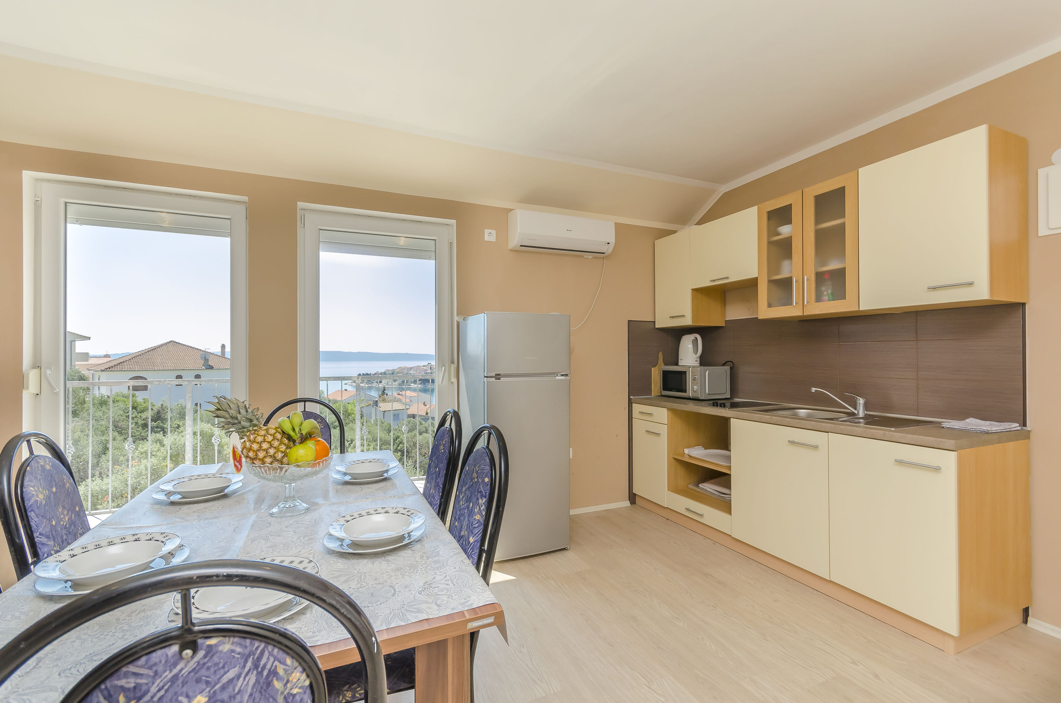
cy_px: 352
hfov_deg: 100.5
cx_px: 530
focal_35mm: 15
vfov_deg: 77.1
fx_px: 441
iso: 250
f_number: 9
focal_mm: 10
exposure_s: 1/200
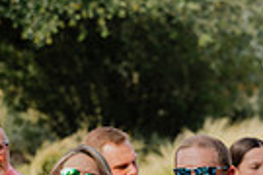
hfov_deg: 6.7
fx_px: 2199
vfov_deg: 4.6
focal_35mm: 301
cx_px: 481
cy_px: 116
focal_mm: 70
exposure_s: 1/500
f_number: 3.5
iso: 64
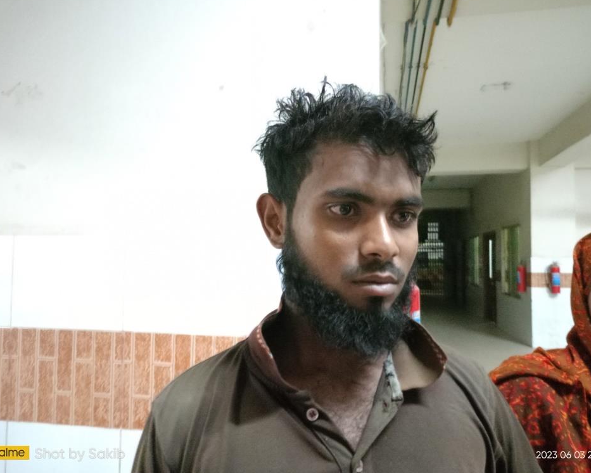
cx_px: 296
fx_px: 525
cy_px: 235
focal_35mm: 30
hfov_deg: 58.8
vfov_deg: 48.5
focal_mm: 4.7
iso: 10840
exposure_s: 1/16.7
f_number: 1.79
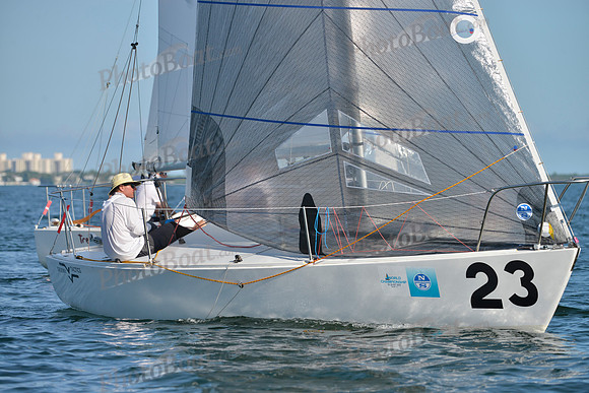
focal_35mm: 260
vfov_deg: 5.3
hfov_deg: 7.9
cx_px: 294
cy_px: 196
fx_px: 4255
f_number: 6.3
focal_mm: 260
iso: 200
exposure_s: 1/1000
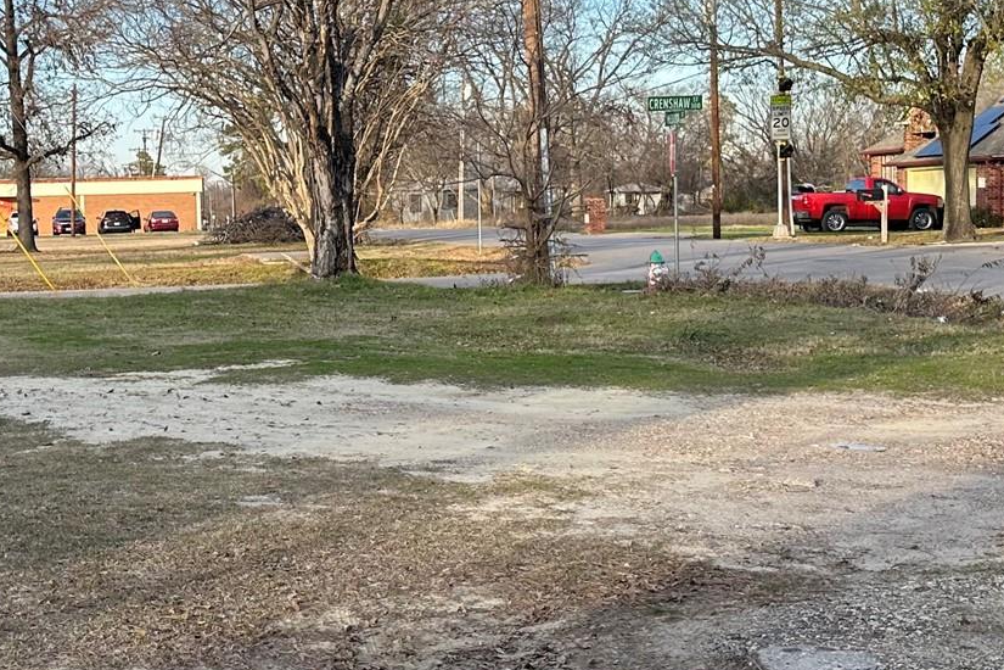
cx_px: 340
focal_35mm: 62
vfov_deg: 21.9
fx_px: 1729
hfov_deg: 32.1
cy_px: 336
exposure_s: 1/1495
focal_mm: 6.86
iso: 80
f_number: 1.78
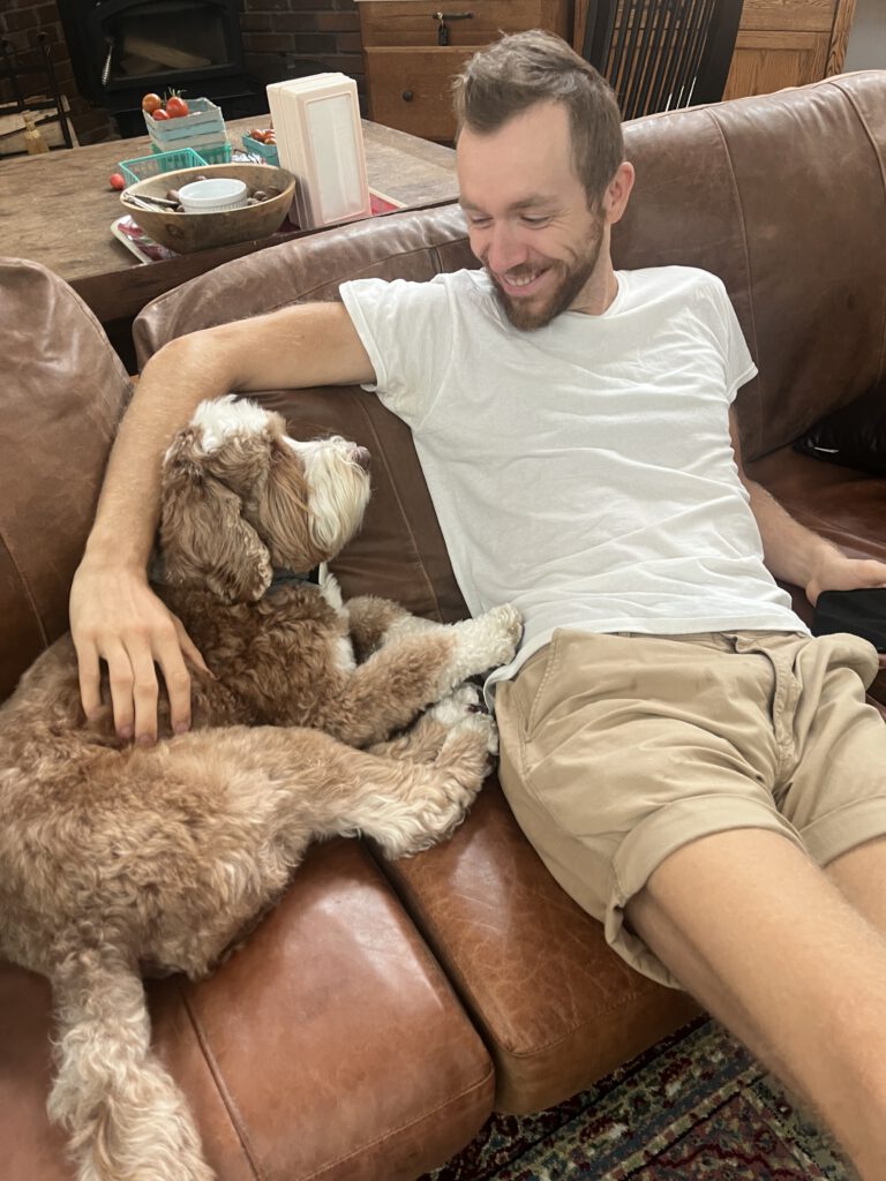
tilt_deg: -39.2
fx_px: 887
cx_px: 443
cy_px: 590
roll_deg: +4.5
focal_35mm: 26
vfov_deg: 67.3
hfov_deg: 53.1
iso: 200
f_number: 1.6
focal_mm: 5.1
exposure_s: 1/60
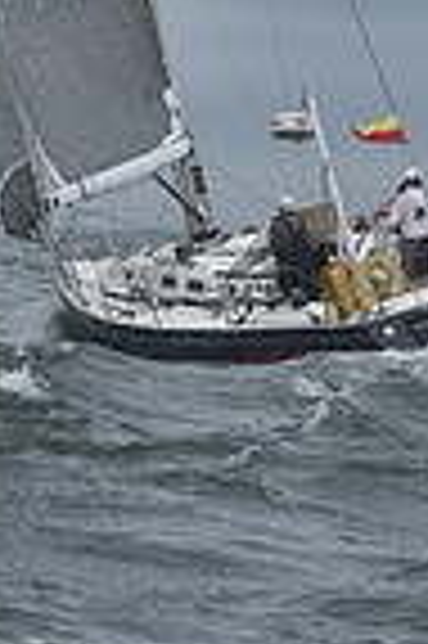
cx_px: 92
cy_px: -437
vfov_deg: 7.1
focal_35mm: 284
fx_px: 5077
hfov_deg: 4.8
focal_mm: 70
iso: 200
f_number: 6.3
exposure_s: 1/1250
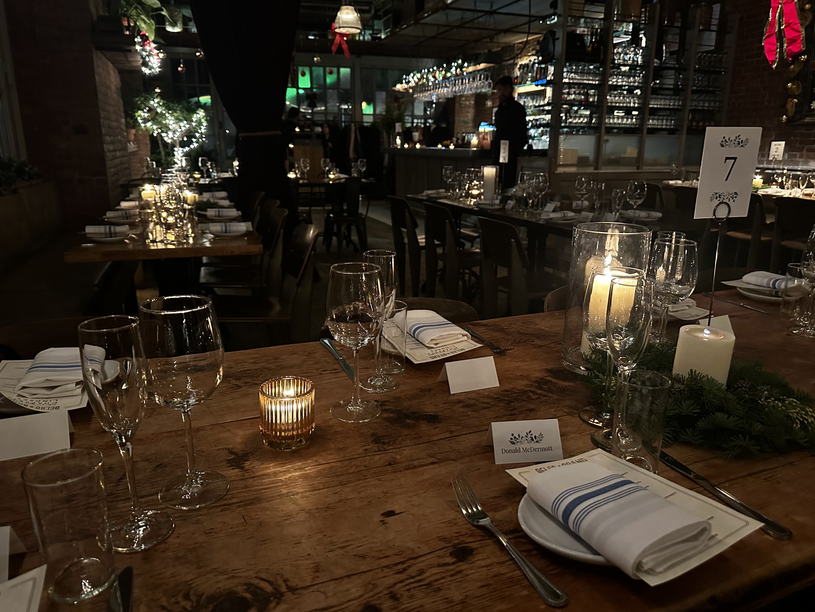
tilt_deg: -15.7
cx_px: 408
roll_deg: -0.6
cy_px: 306
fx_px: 565
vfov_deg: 56.8
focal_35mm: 24
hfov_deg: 71.6
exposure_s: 1/30
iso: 1000
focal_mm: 6.86
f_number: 1.78
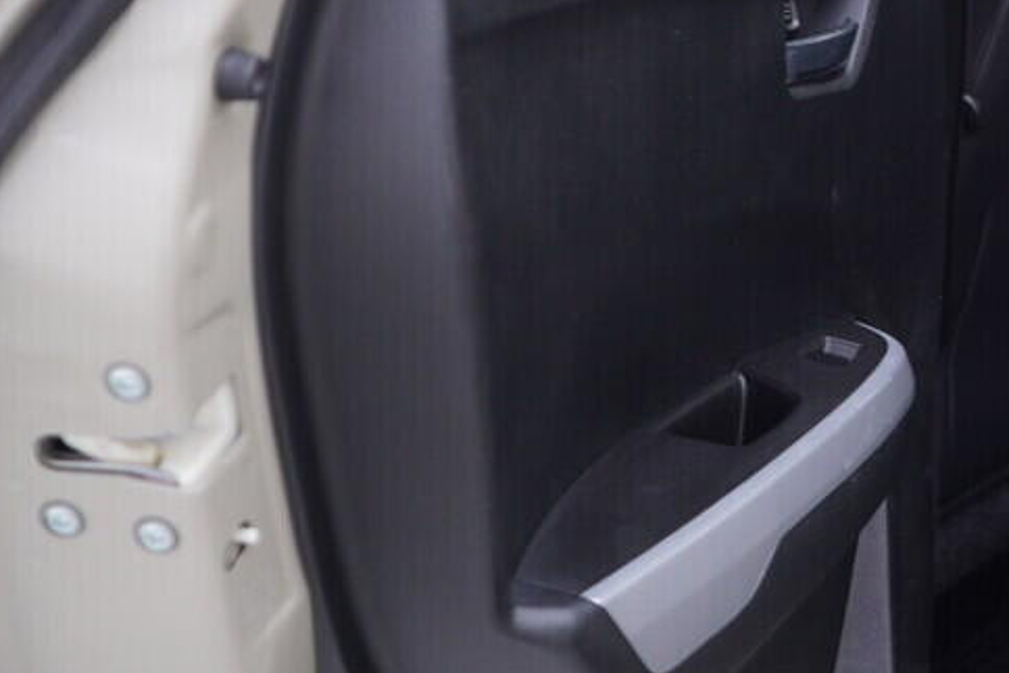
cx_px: 1276
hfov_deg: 18.0
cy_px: 46
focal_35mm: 107
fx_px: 3000
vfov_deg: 12.7
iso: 125
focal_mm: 24
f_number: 2.8
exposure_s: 1/40
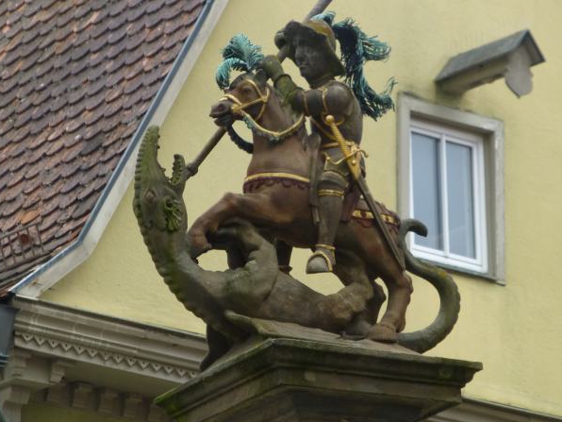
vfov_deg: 4.8
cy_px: 162
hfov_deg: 6.4
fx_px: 5033
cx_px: 323
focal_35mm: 310
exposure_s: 1/80
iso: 200
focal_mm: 41.3
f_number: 5.6
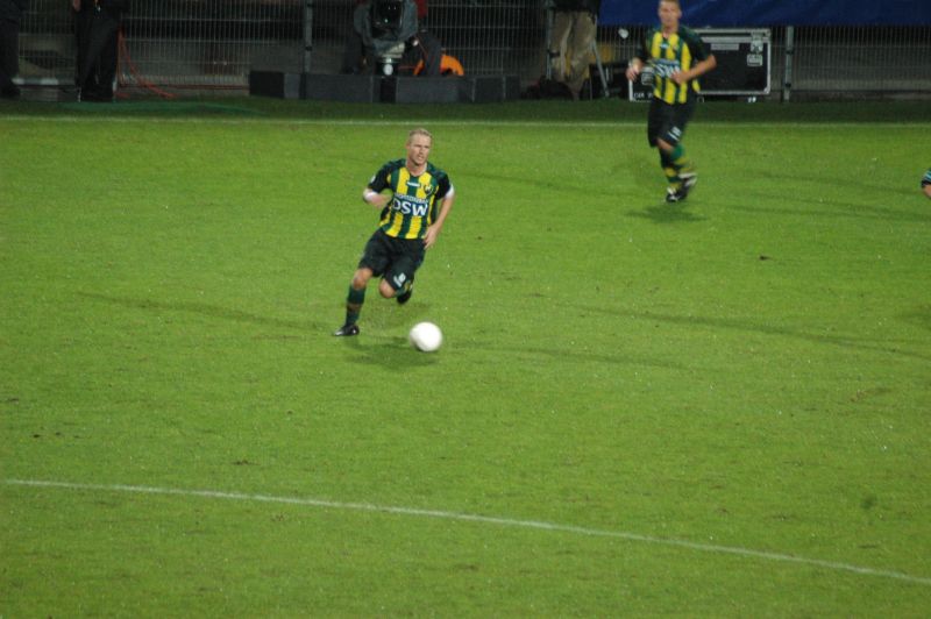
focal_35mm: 450
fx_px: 11628
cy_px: 310
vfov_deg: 3.0
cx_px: 466
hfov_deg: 4.6
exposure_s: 1/60
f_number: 5.6
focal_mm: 300
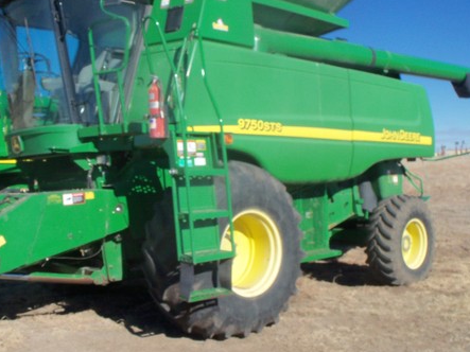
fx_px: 584
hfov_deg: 43.7
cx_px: 194
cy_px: 148
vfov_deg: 33.5
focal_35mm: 43
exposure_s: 1/400
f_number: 5.5
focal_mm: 6.3
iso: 80
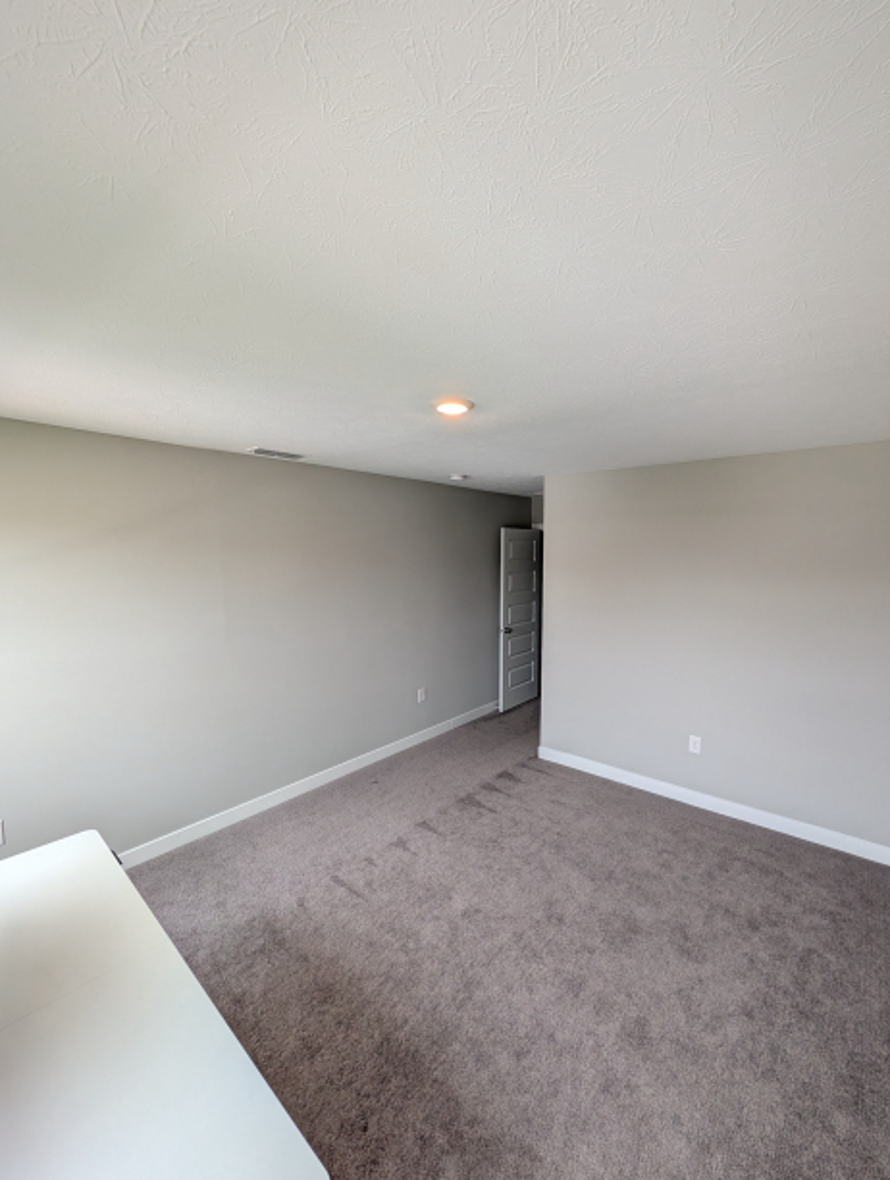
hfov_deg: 89.9
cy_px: 593
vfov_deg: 106.1
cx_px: 480
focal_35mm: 13
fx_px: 444
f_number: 1.7
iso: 82
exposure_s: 1/120
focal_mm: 2.02
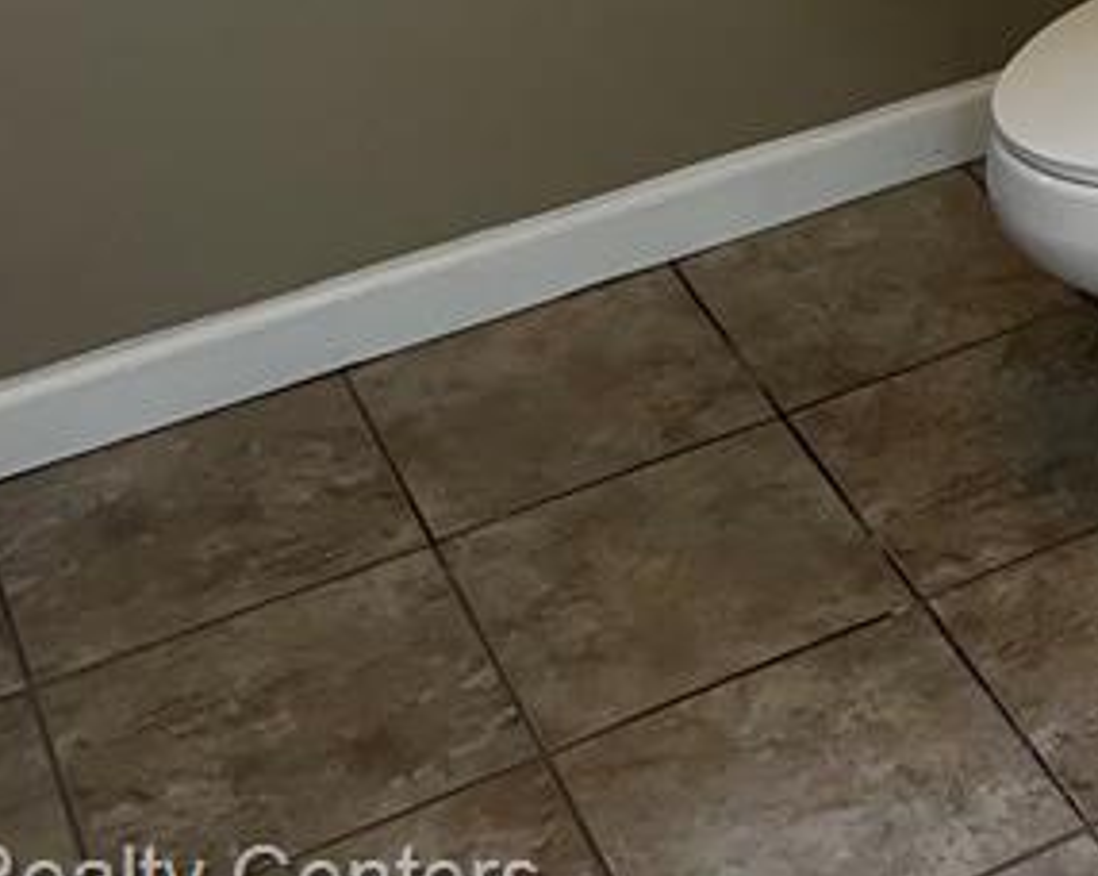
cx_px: 1555
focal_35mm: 91
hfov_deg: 19.0
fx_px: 2953
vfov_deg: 15.3
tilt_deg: -19.9
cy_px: -526
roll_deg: -0.6
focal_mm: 5.7
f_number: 1.5
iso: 50
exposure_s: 1/34
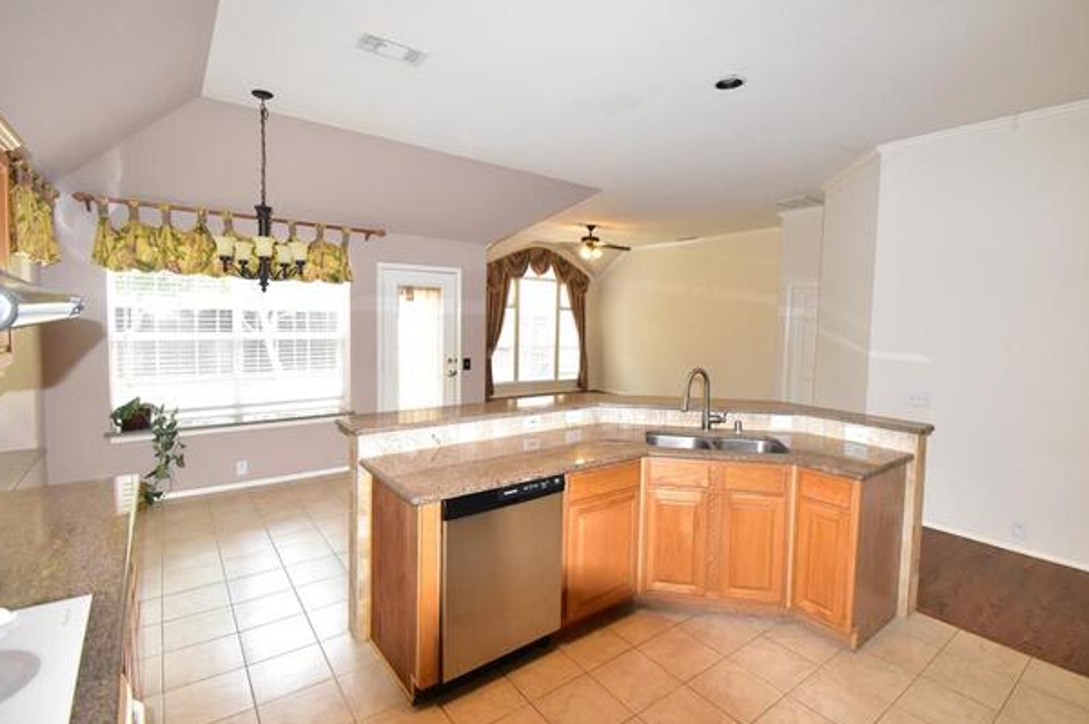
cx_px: 559
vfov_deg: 73.6
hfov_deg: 96.8
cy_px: 347
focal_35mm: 16
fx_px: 484
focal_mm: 10
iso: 4500
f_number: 8
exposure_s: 1/60
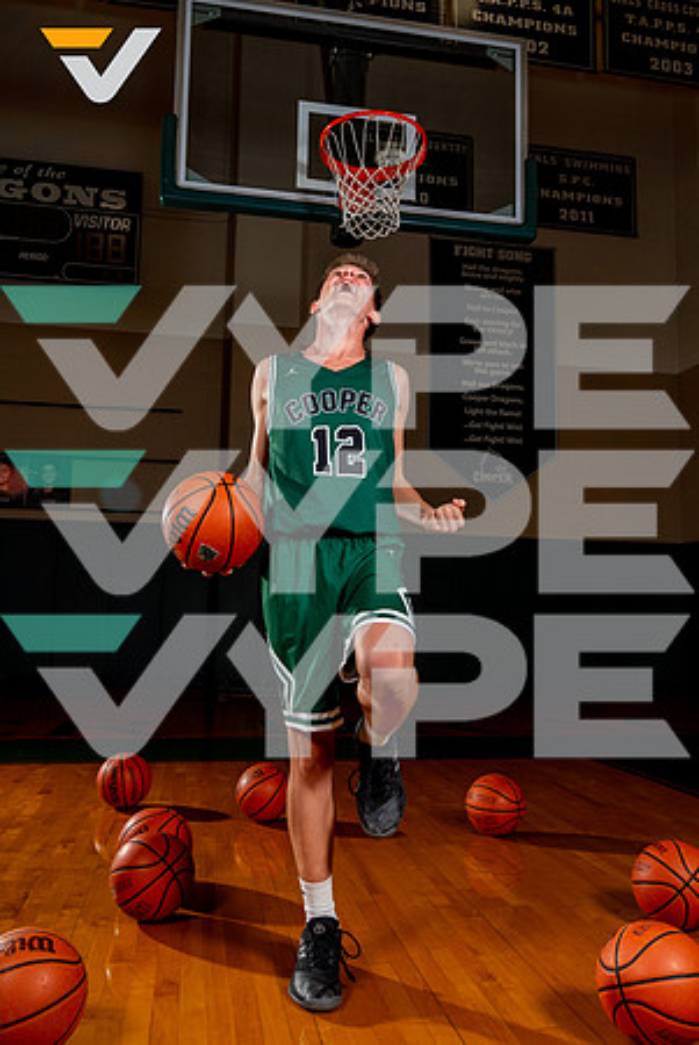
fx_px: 843
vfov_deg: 63.6
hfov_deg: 45.1
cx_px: 350
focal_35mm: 29
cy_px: 522
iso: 125
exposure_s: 1/125
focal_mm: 29
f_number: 8
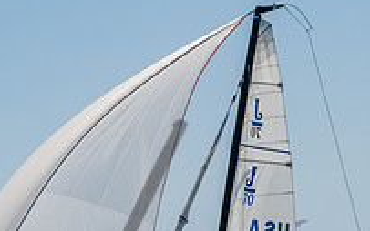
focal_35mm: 318
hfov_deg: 6.6
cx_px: 271
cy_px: 361
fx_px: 3208
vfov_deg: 4.1
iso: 400
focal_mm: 97
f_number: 6.3
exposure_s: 1/1000
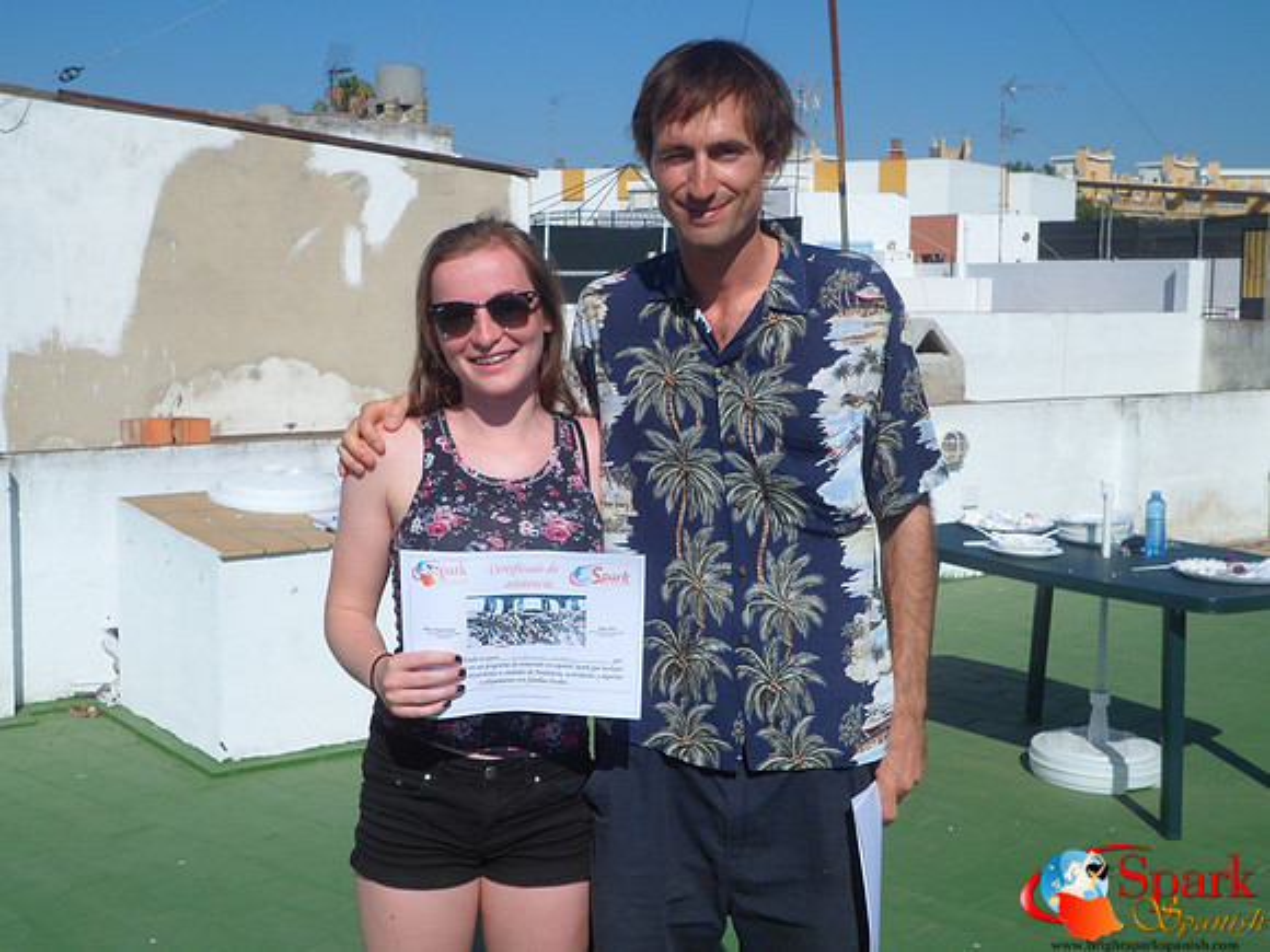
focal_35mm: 42
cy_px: 476
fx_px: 1541
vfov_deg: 34.3
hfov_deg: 44.8
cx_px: 635
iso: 80
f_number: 4.2
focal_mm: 7.8
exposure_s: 1/1000
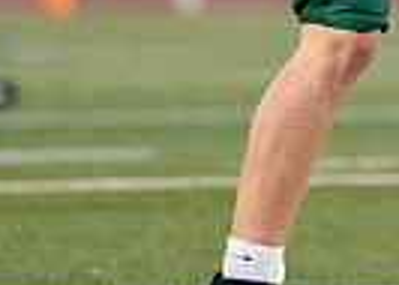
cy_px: -313
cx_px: 580
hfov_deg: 1.9
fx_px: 12136
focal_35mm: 1071
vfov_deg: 1.3
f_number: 2.8
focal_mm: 200
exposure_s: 1/1250
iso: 1000
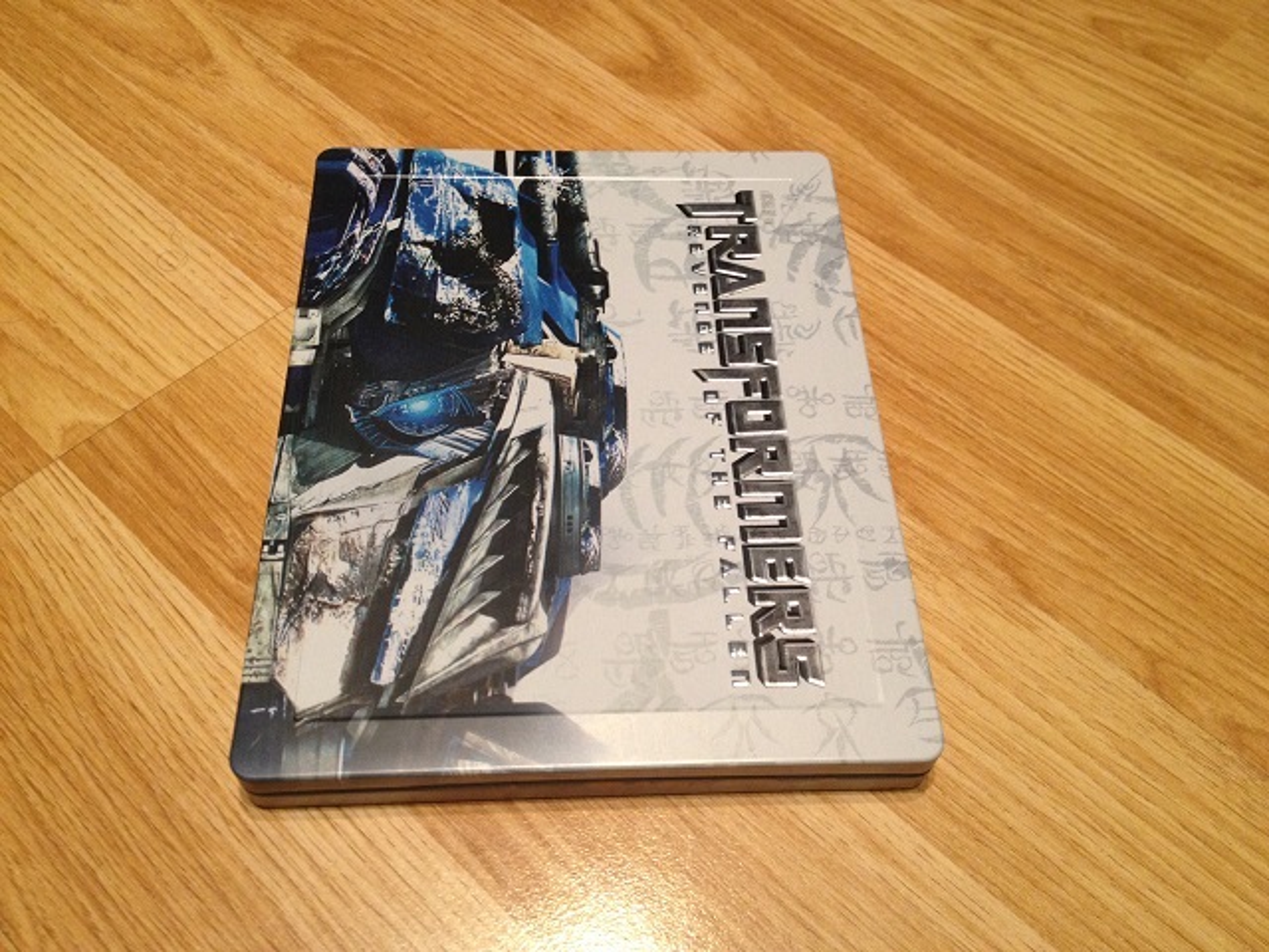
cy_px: 476
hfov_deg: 52.6
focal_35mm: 35
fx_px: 1283
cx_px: 634
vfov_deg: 40.7
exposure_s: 1/20
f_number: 2.4
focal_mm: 4.28
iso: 125
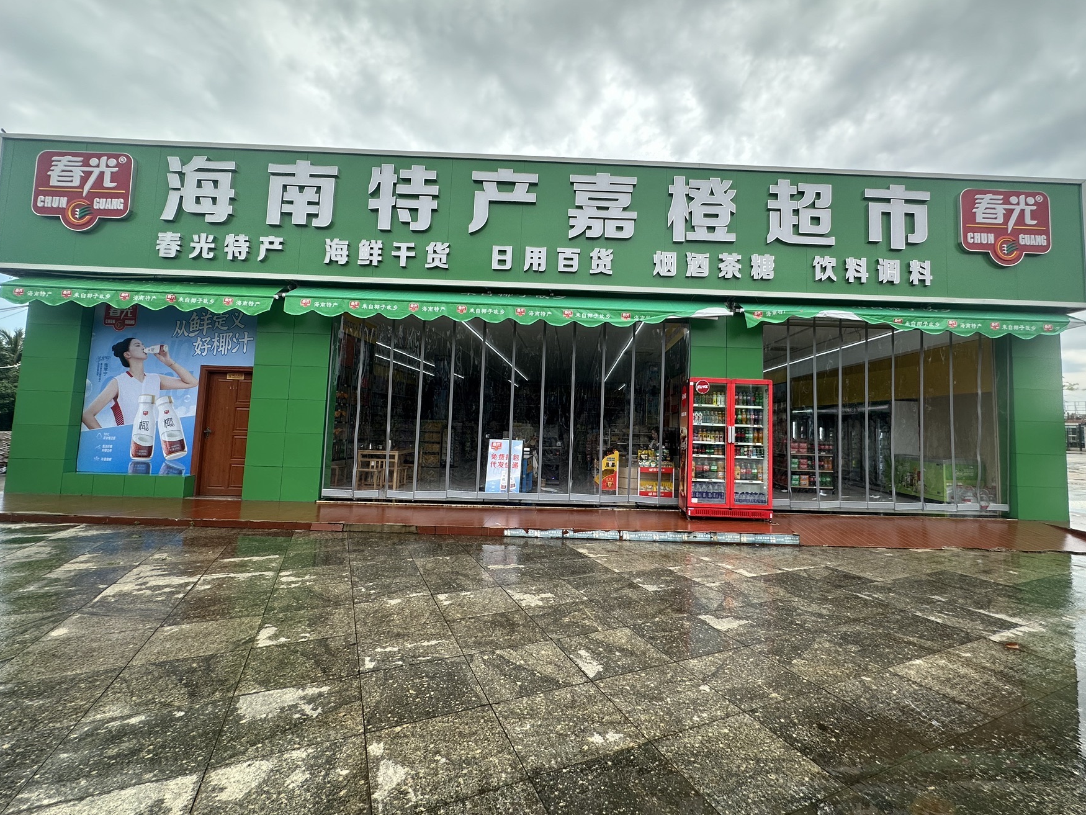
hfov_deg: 94.2
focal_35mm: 16
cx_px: 593
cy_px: 384
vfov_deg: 78.0
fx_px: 502
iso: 40
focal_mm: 2.22
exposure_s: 1/443
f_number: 2.2
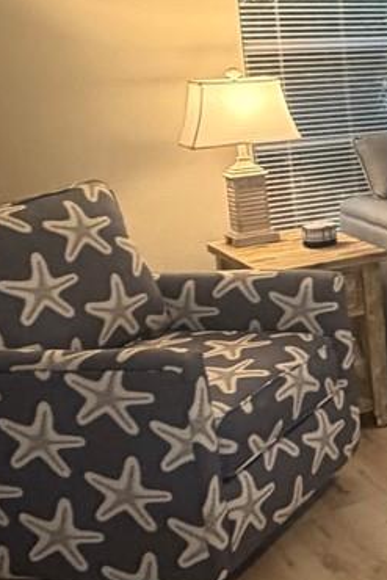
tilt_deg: -10.4
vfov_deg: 31.7
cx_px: 686
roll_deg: +3.5
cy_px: 202
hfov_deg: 17.6
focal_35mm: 63
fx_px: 1015
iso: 500
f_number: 2.2
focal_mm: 2.22
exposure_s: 1/60
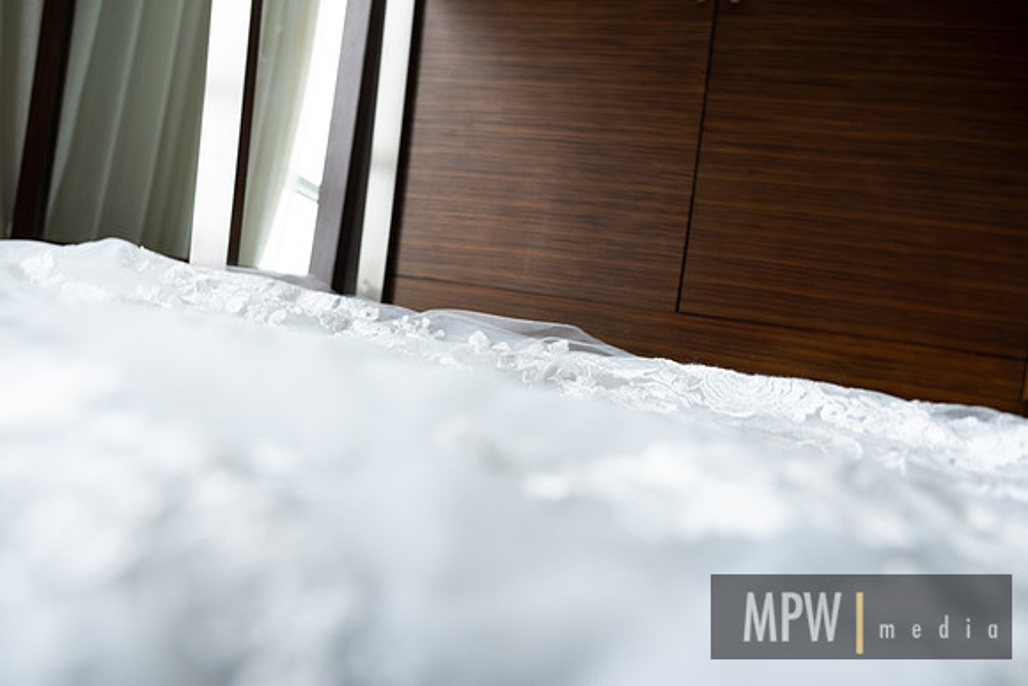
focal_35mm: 24
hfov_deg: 73.7
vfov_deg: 53.2
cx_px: 514
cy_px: 343
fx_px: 685
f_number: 2.8
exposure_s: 1/125
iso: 320
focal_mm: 16
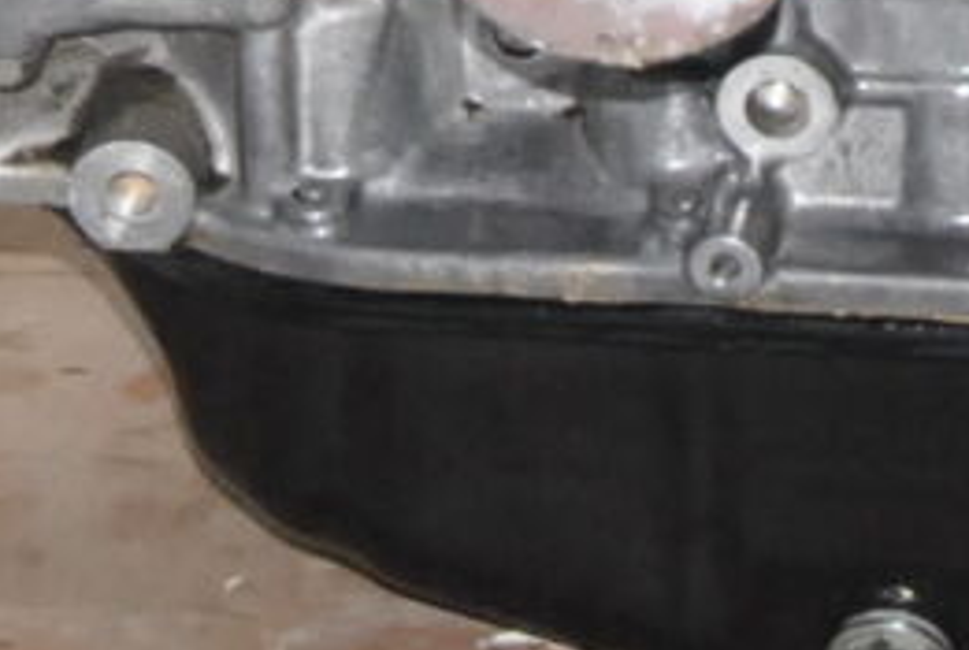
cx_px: 705
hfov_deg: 4.9
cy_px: -1068
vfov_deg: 3.2
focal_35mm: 423
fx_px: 11405
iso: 800
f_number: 11
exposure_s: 1/200
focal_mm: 46
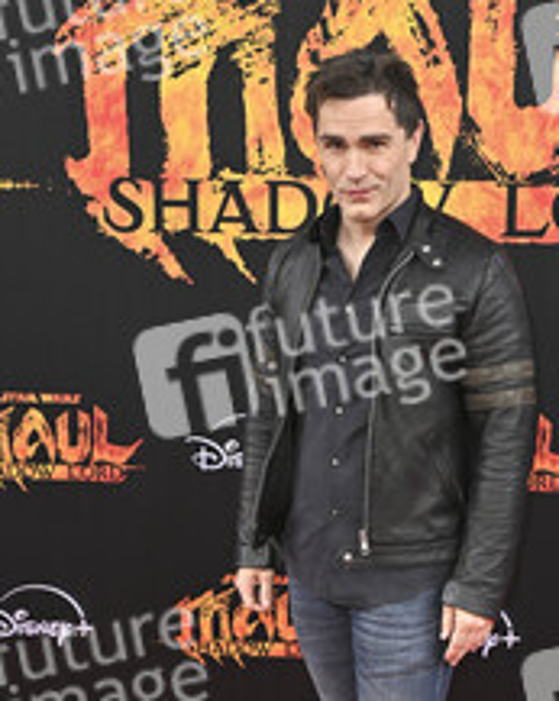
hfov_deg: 23.6
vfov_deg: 29.2
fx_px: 1326
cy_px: 523
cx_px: 394
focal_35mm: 64
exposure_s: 1/320
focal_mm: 37
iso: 800
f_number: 6.3
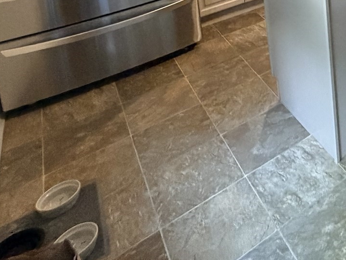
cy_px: -110
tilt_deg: -10.2
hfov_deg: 35.9
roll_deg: +1.4
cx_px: 420
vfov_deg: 27.4
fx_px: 400
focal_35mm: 40
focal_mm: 2.22
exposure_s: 1/60
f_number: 2.2
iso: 500
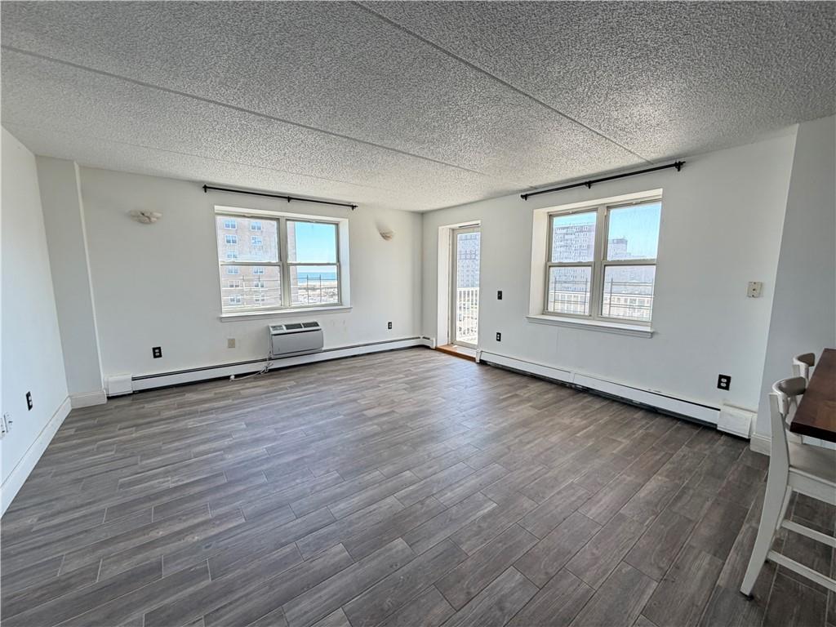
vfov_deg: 85.7
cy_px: 314
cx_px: 418
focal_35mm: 14
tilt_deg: -6.7
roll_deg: -0.2
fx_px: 338
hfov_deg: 102.1
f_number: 2.2
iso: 160
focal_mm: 2.22
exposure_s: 1/121
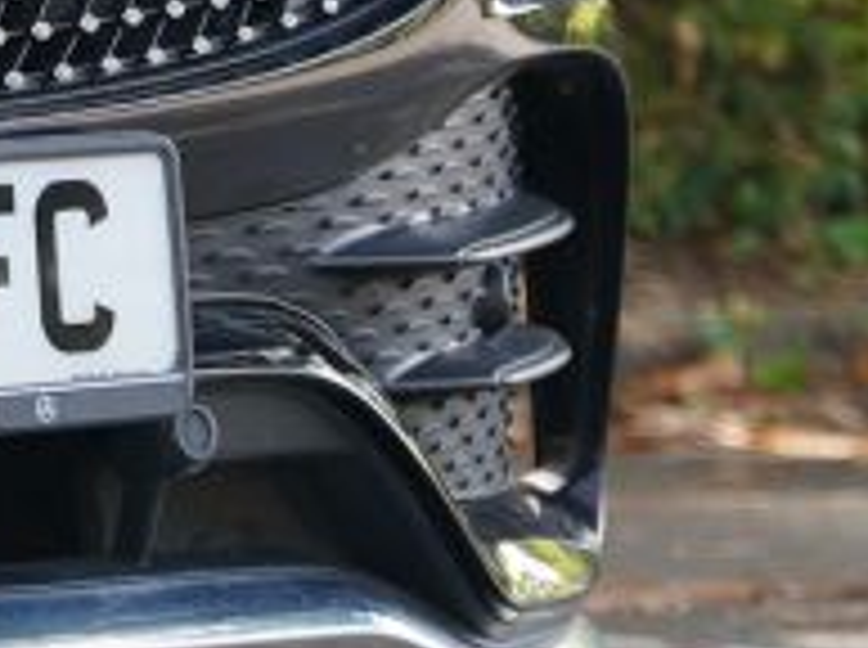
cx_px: -2361
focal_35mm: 462
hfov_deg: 4.1
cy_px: -464
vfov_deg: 3.2
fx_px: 11568
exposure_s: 1/60
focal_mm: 57.9
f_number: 4
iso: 200
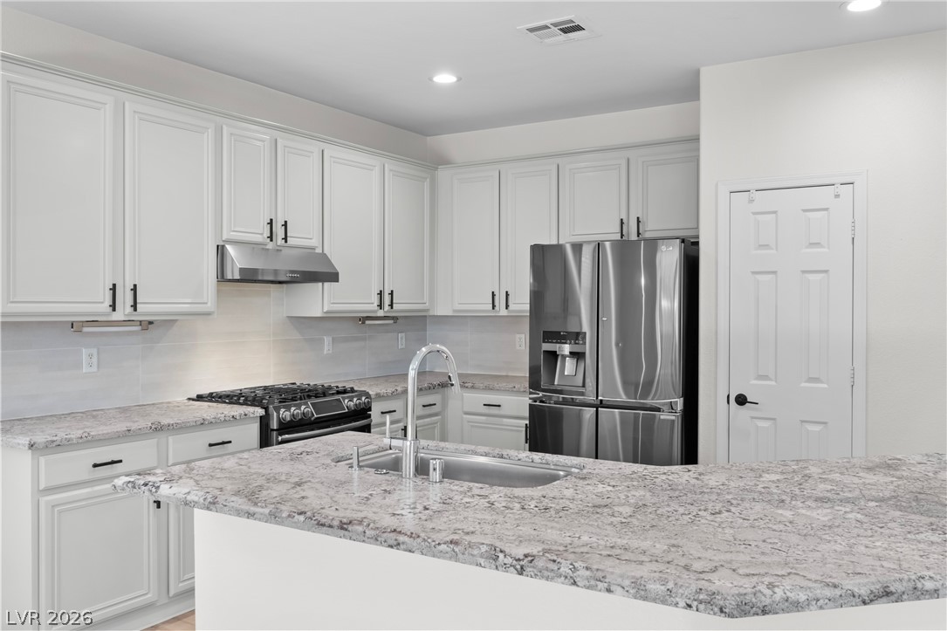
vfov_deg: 43.6
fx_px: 789
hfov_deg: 61.9
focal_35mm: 30
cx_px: 474
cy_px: 316
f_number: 8
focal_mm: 20
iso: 400
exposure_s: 1/10
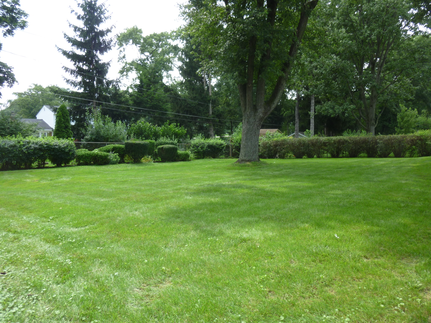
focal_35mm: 25
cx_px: 216
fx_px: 311
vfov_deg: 54.9
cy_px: 162
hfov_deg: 69.4
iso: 80
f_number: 3.3
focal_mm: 4.5
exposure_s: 1/160
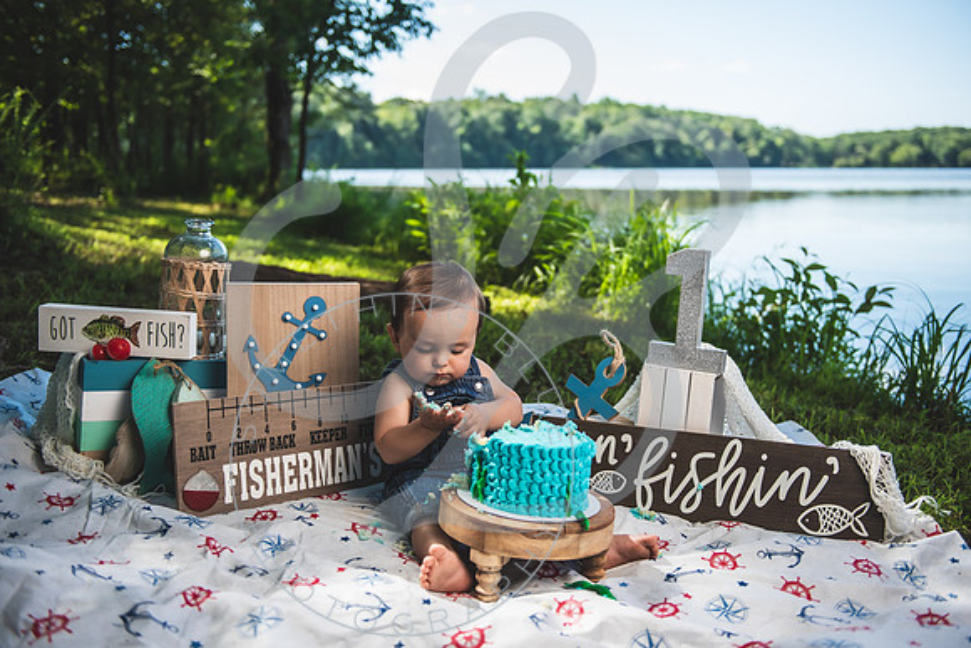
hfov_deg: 54.1
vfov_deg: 37.6
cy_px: 324
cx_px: 486
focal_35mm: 35
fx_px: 951
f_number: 2.8
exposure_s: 1/640
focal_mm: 34
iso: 100
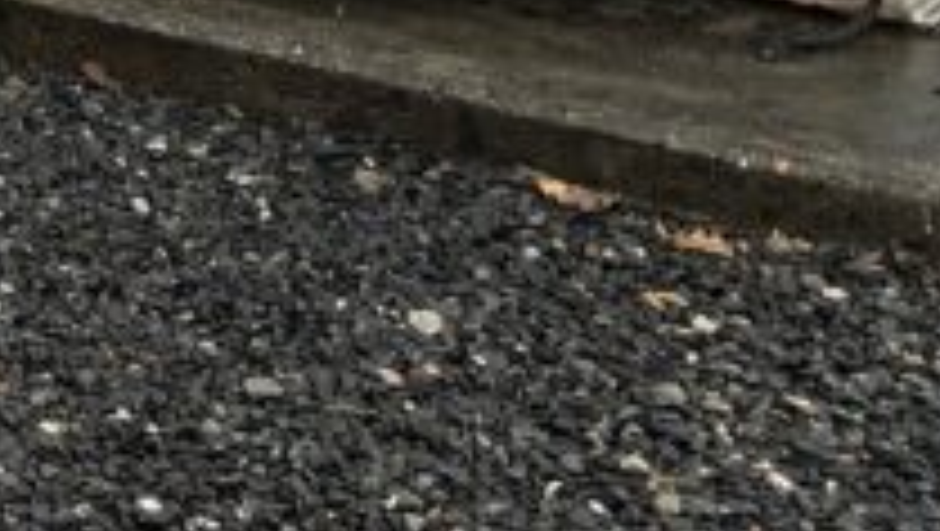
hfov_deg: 16.9
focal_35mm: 104
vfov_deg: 10.5
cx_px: -765
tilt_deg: +0.2
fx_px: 2595
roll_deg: +2.1
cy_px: -612
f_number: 1.5
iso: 50
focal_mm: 5.7
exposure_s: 1/445
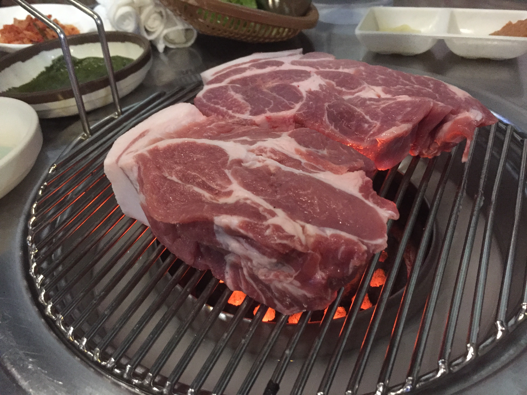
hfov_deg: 61.7
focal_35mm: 29
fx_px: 442
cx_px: 264
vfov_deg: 48.2
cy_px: 198
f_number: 2.2
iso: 400
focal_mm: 4.15
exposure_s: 1/15
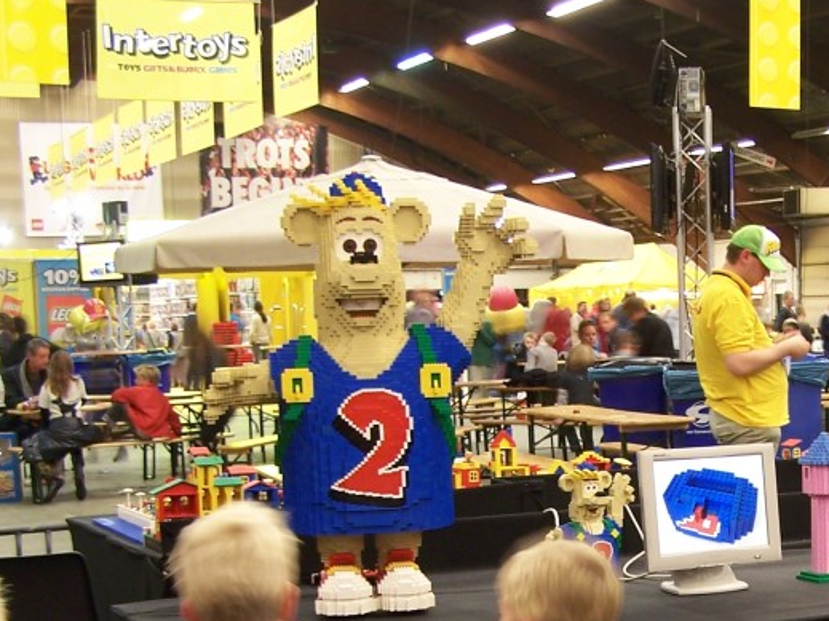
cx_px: 704
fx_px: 1796
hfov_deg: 25.4
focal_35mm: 75
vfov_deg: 19.2
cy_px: 600
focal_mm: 6.3
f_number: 2.8
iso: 80
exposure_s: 1/2
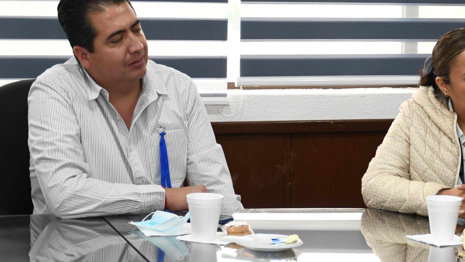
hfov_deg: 18.3
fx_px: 1418
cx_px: 434
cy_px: 146
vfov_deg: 10.5
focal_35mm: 115
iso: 1600
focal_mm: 38
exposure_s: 1/100
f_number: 4.2
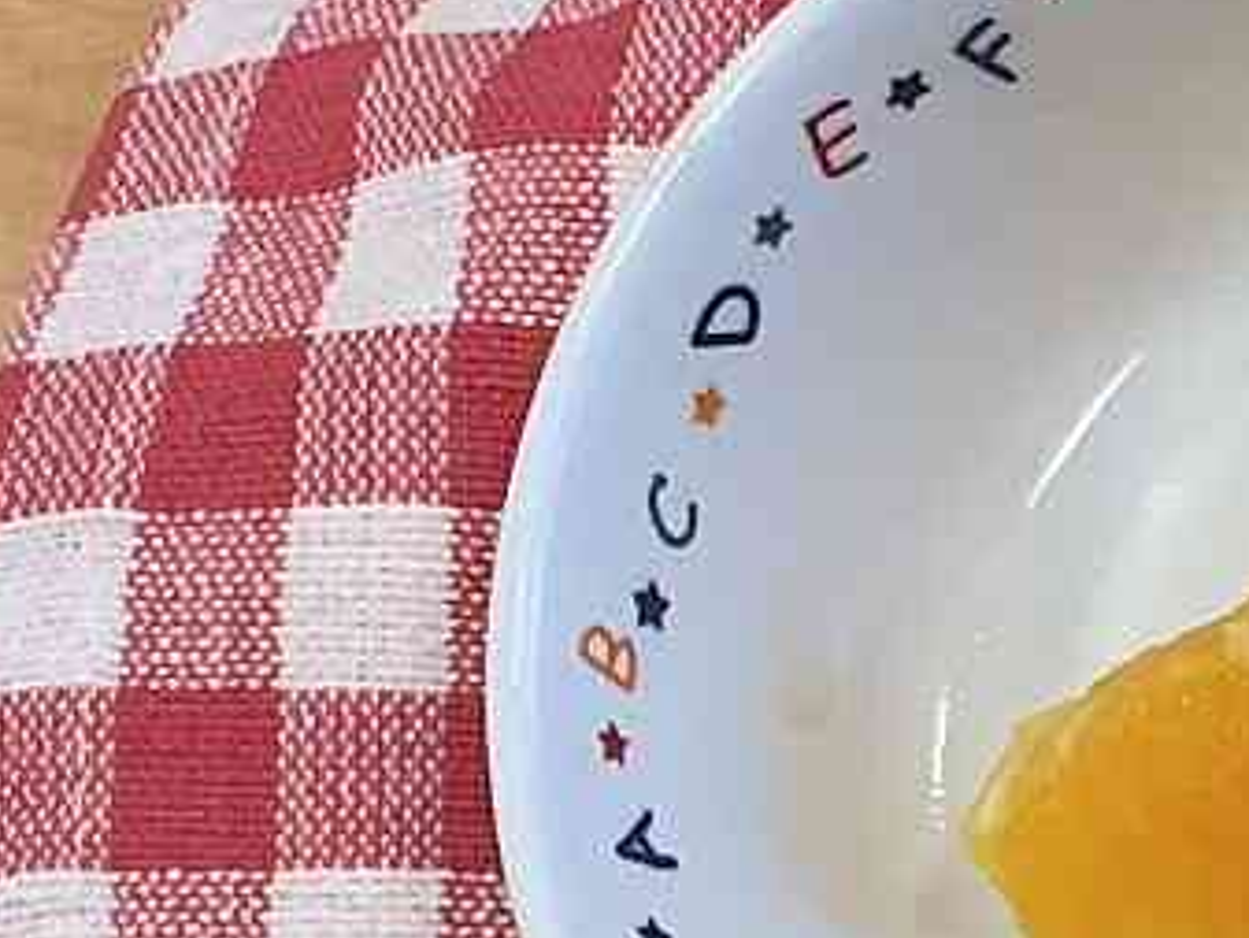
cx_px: 3465
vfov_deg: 8.0
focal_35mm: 176
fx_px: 6353
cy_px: 1991
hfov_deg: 9.4
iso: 32
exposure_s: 1/120
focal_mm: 3
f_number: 1.8
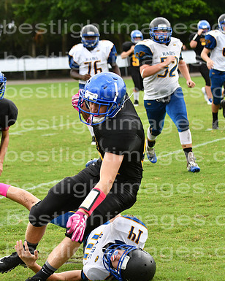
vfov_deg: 6.5
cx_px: 102
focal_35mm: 297
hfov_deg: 5.2
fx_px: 2472
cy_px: 140
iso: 800
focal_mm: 140
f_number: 3.5
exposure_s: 1/2000
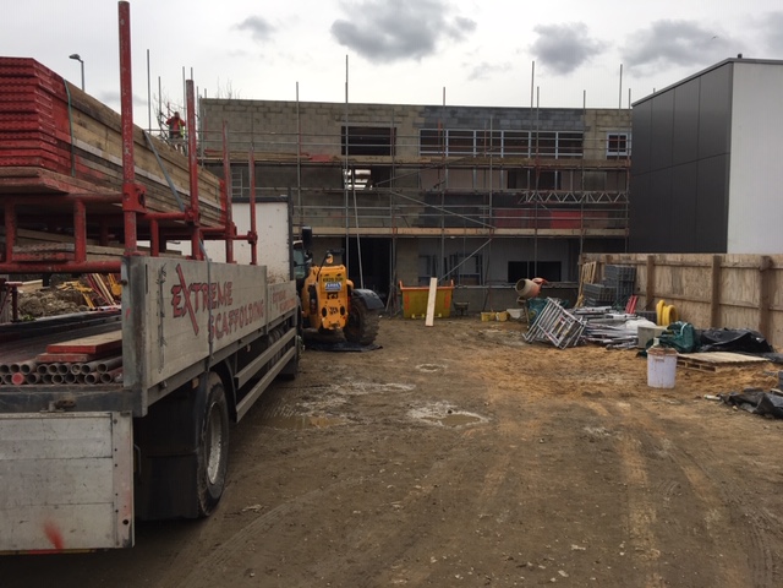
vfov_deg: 48.2
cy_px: 294
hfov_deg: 61.7
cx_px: 392
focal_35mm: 29
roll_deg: -0.4
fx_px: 656
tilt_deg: -2.5
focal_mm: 4.15
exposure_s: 1/1083
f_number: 2.2
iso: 25
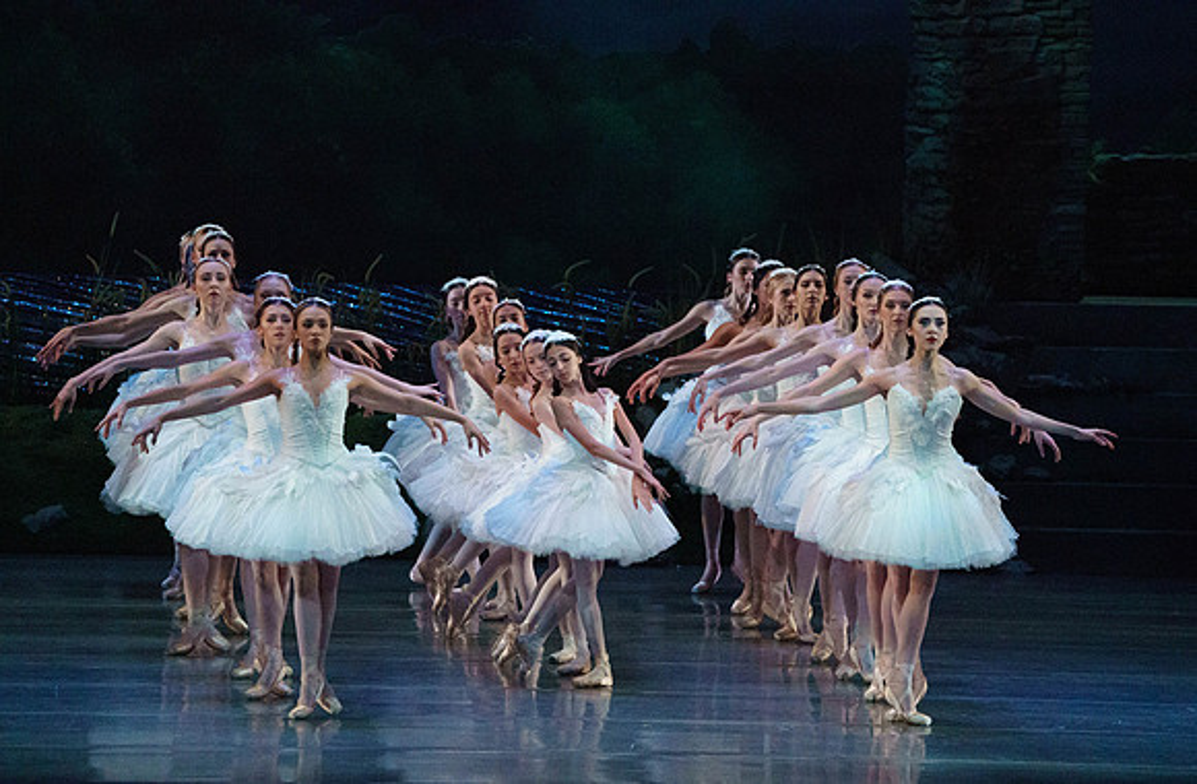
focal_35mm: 275
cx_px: 598
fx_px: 9110
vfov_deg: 4.9
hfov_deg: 7.5
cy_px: 399
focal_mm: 274
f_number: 5.6
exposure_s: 1/250
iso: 8000
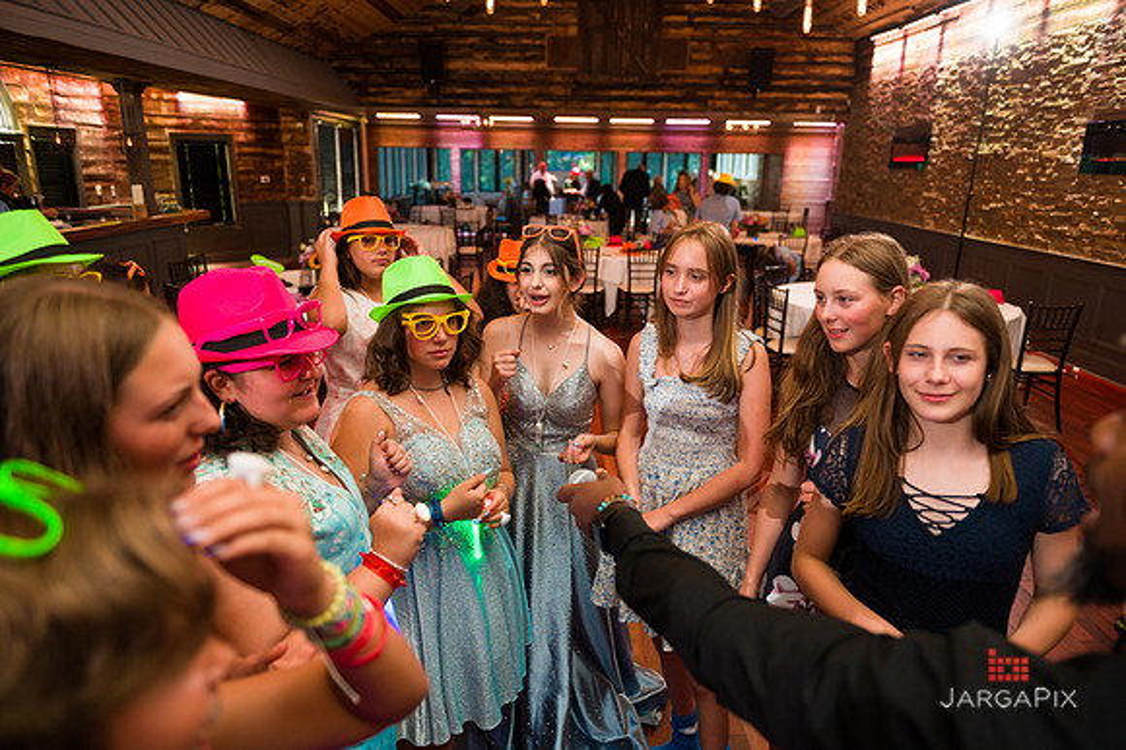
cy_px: 375
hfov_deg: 73.8
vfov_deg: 53.1
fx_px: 750
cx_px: 563
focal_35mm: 24
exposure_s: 1/125
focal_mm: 24
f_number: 3.2
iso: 1250
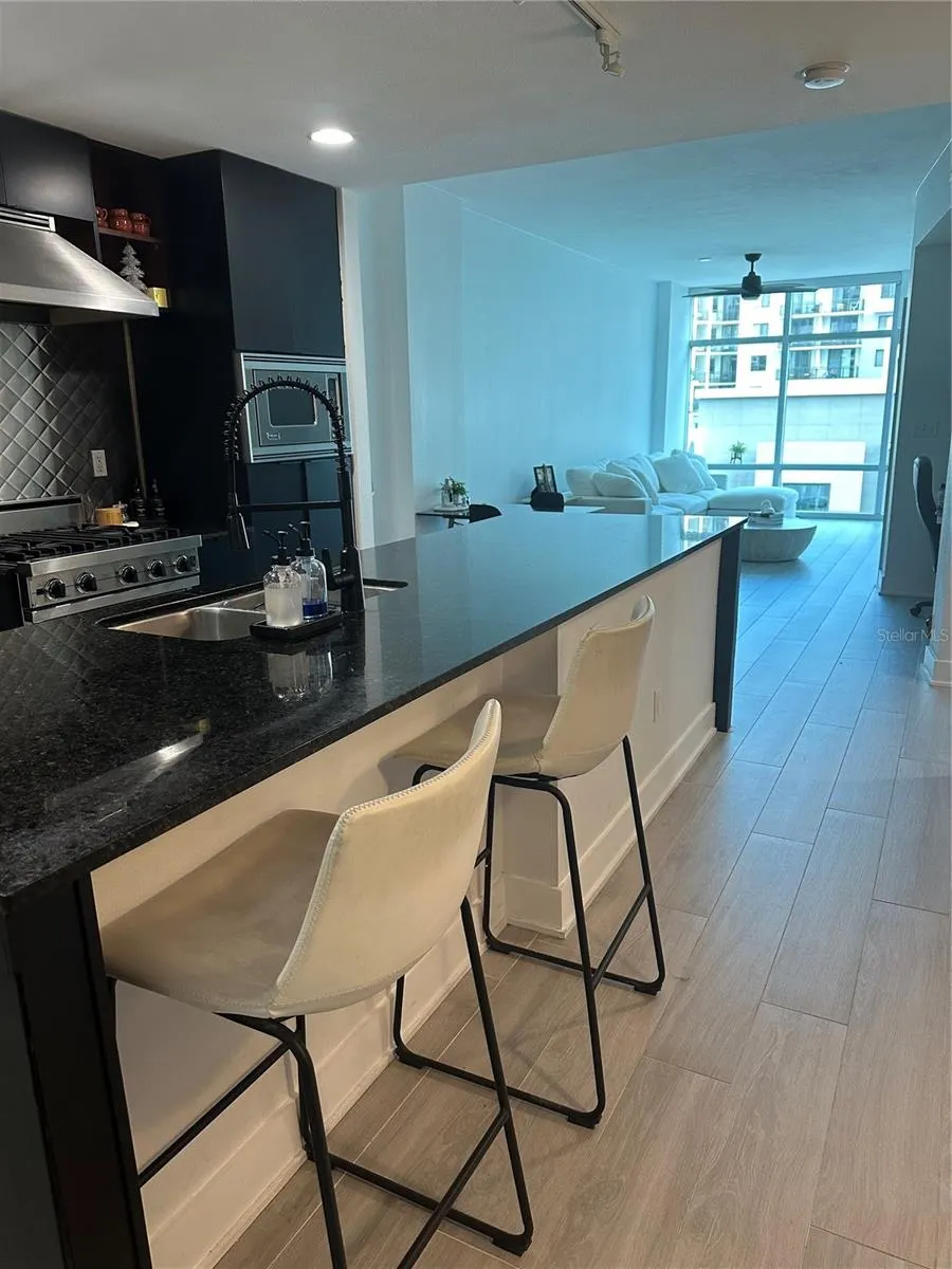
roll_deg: +0.2
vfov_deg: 71.6
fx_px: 880
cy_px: 634
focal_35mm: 24
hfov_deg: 56.8
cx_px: 476
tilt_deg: -13.7
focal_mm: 6.86
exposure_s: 1/120
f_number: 1.78
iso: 200
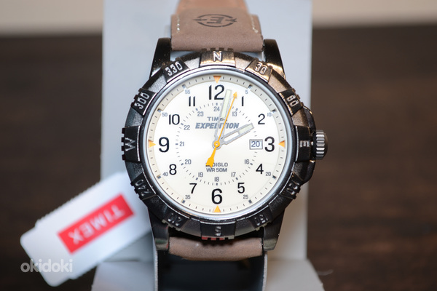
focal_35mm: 82
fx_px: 1001
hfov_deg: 24.6
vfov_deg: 16.6
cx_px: 218
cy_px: 146
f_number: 6.3
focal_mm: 55
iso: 100
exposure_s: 1/5
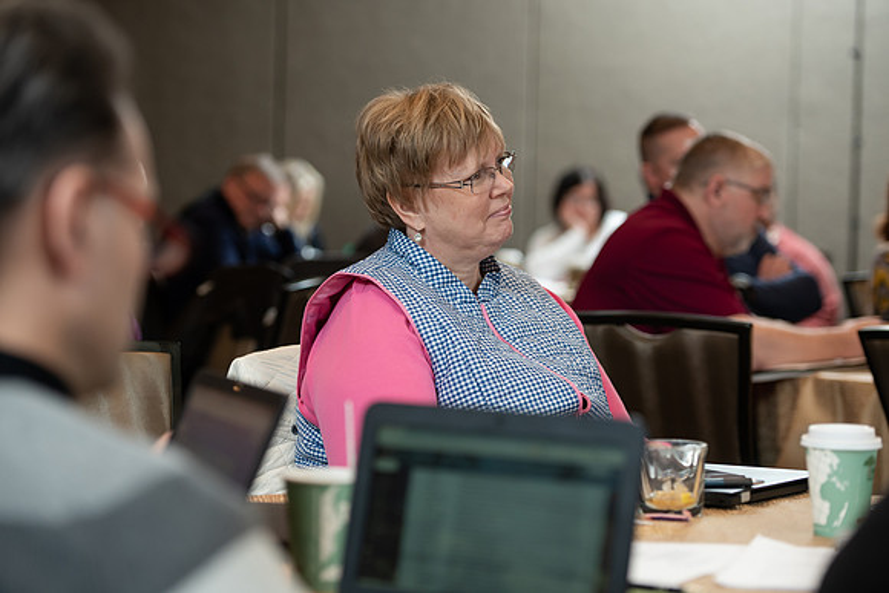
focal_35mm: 102
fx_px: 2519
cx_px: 444
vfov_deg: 13.4
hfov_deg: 20.0
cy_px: 296
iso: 800
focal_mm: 102
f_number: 3.5
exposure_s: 1/160
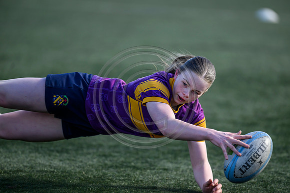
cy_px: 96
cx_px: 145
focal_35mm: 400
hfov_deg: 5.2
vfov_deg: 3.4
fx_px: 3223
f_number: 3.2
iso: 200
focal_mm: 400
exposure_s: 1/1600
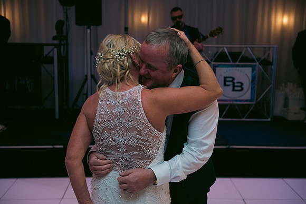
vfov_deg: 28.1
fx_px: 408
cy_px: 102
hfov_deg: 41.1
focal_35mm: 48
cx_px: 153
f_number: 3.5
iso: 800
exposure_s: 1/160
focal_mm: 48
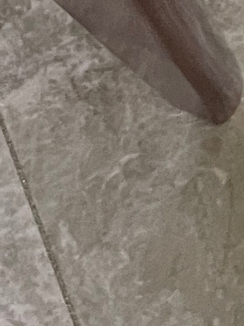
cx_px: -61
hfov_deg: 7.8
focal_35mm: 189
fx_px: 1776
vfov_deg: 8.3
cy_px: -761
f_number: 1.6
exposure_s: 1/60
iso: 250
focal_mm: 5.1
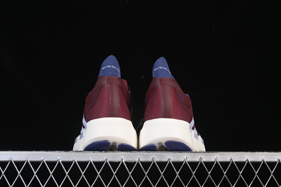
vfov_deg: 18.2
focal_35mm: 75
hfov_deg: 27.0
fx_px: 585
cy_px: 94
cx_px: 140
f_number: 7.1
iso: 160
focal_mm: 50
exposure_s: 1/60
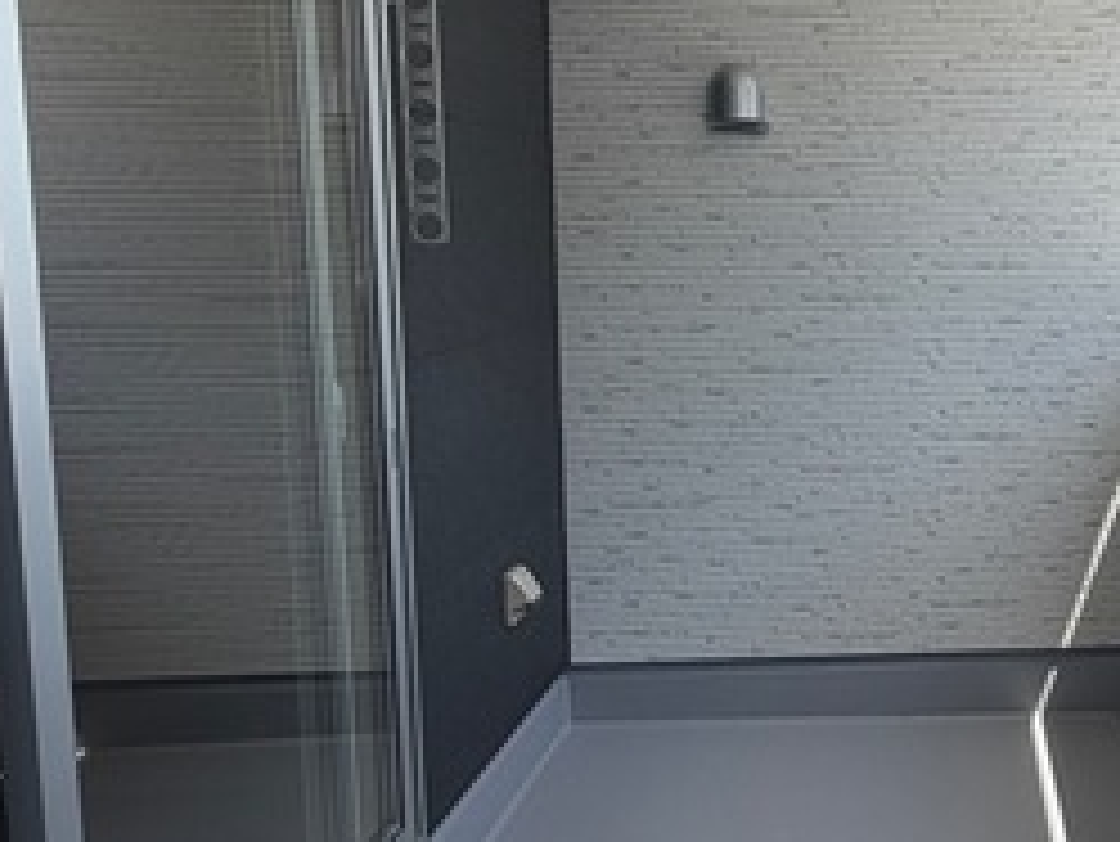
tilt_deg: -5.3
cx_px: 1057
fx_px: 1165
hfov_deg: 45.3
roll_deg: +0.3
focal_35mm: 36
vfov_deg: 39.4
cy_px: 315
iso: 40
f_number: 2.2
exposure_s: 1/658
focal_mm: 2.22
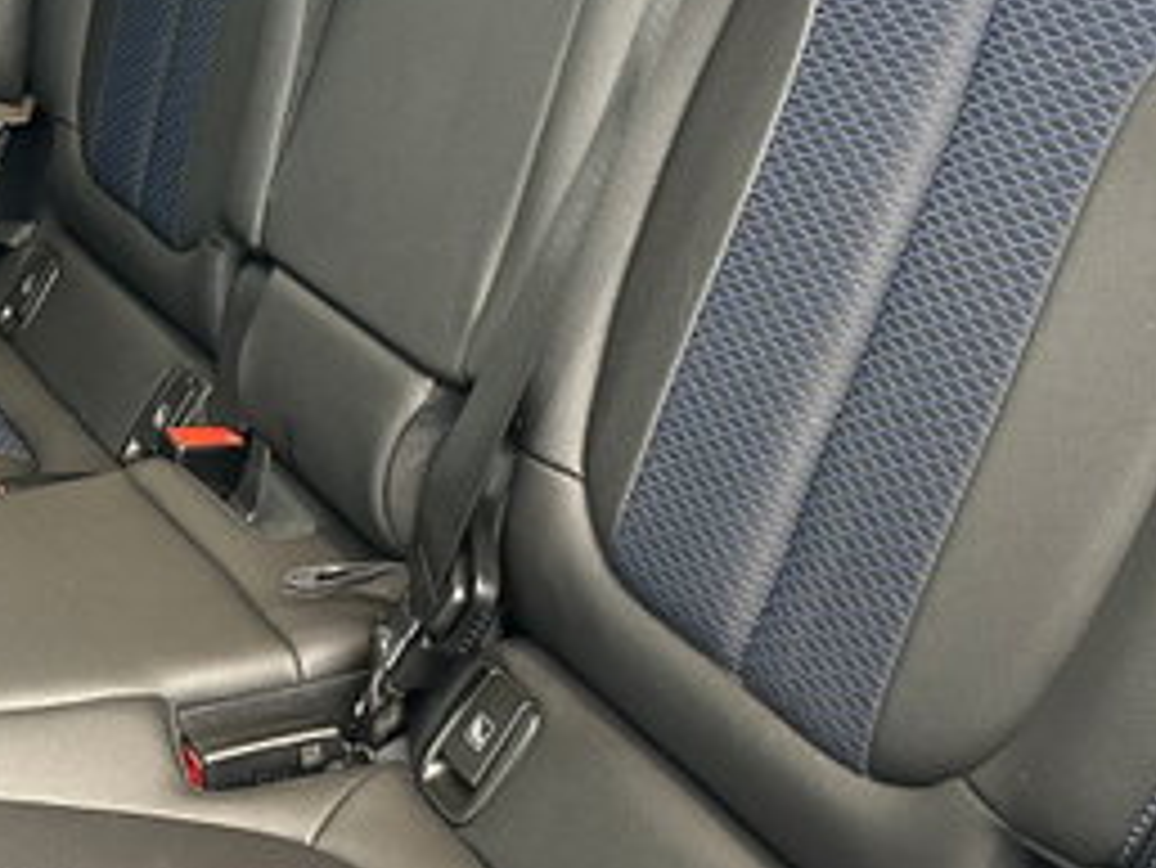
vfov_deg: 20.6
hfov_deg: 26.5
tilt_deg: -18.9
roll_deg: +3.2
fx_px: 2372
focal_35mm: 71
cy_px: 243
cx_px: 135
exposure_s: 1/33
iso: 1000
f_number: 1.78
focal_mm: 6.86
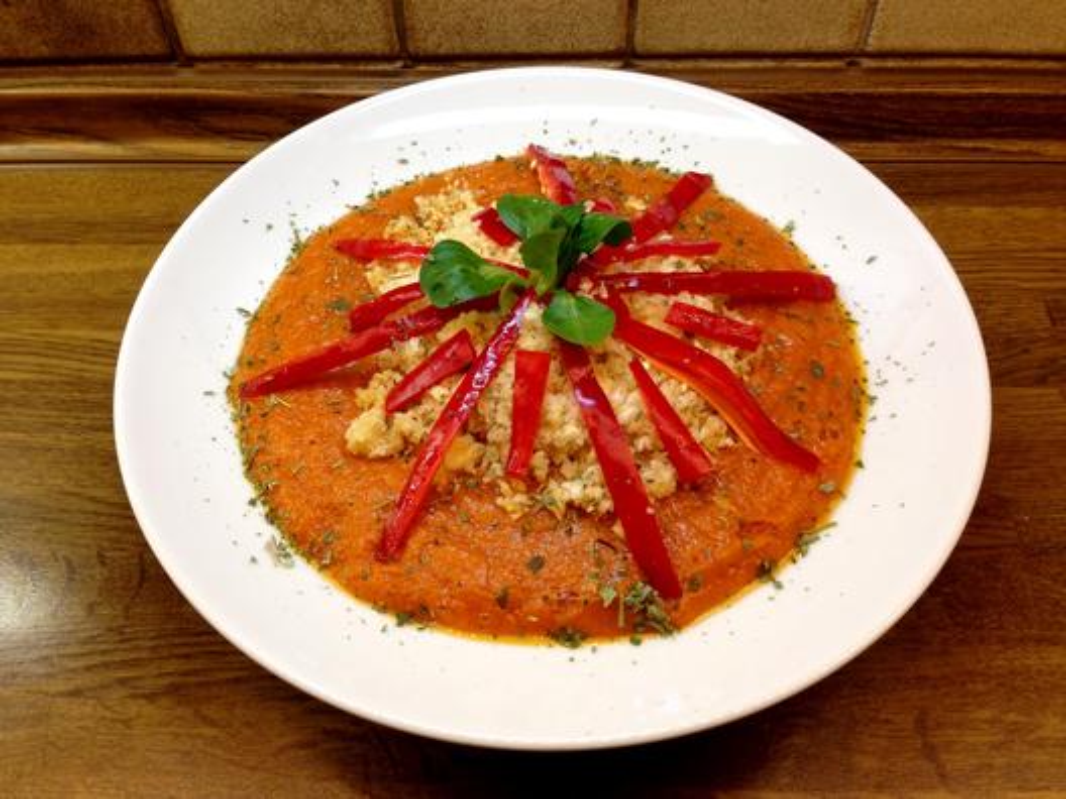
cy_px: 400
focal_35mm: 33
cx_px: 533
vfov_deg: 42.9
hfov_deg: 55.4
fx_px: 1016
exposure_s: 1/20
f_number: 2.4
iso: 50
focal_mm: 4.12
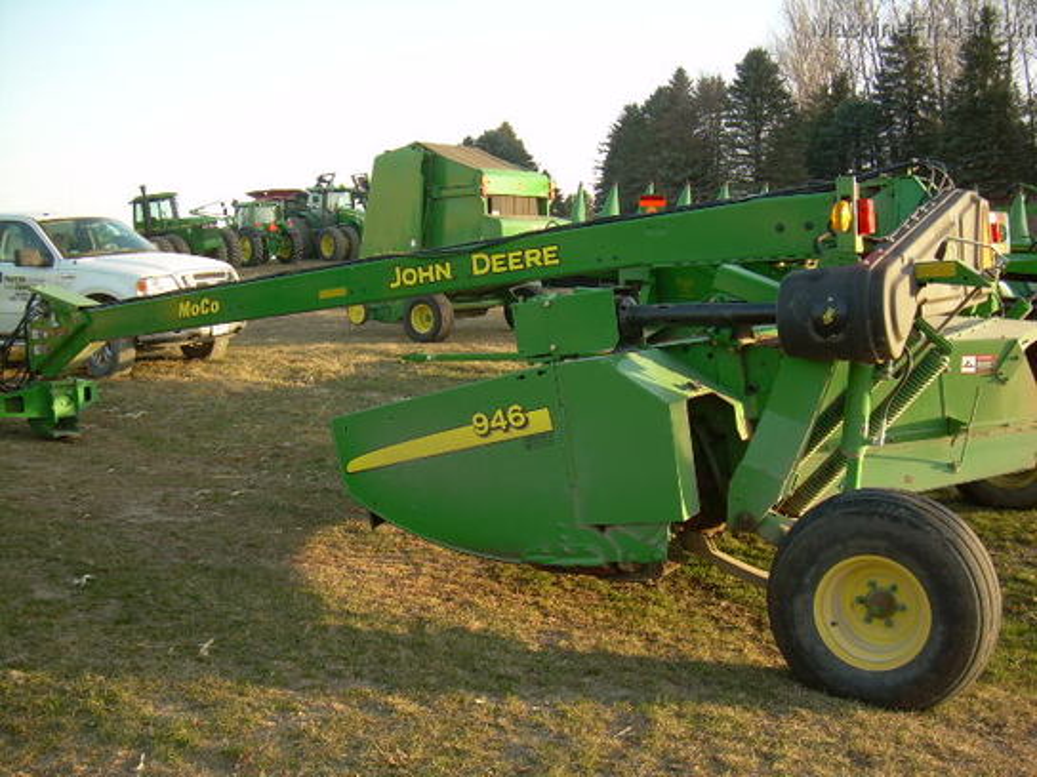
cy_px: 388
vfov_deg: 37.7
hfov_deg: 49.0
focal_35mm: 38
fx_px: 1138
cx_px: 518
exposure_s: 1/149
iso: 50
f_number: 2.8
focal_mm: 6.3
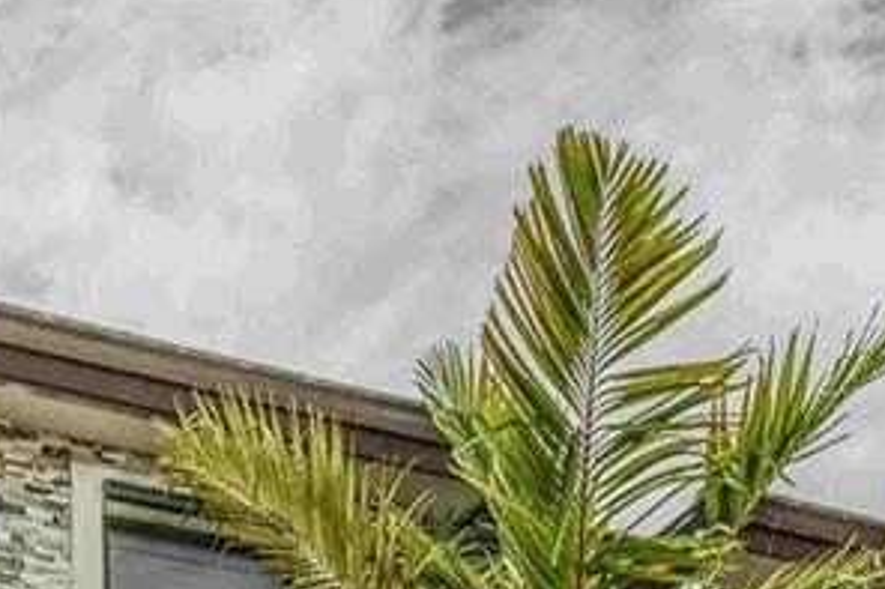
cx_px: -42
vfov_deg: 12.9
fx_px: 1990
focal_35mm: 81
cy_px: 1402
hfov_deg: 23.8
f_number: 4
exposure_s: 1/1000
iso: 100
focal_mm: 10
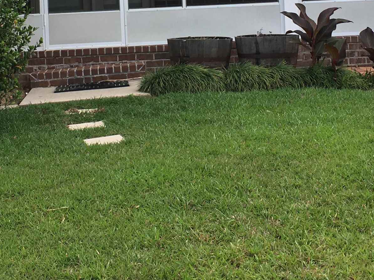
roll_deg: +2.7
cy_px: -22
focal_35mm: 75
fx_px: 810
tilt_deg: +3.5
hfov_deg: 26.0
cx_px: 155
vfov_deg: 18.9
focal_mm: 4.15
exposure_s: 1/475
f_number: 2.2
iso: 25
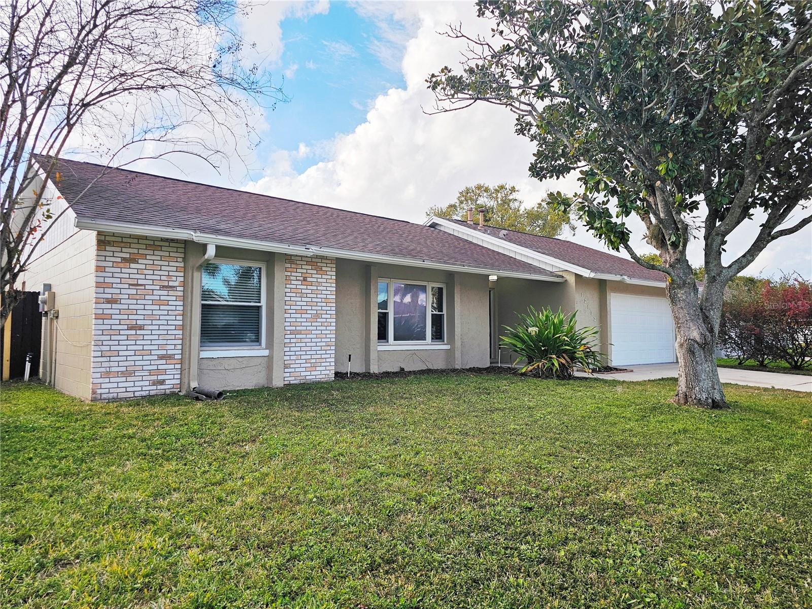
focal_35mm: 23
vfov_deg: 58.9
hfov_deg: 73.9
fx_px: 540
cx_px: 406
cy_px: 304
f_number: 1.7
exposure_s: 1/1076
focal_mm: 6.3
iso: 20
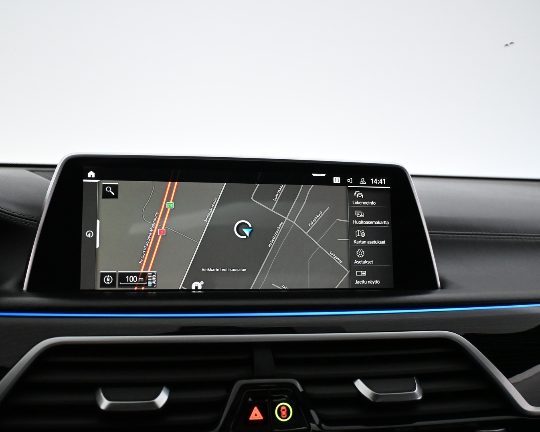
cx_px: 233
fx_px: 568
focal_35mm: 36
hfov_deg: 50.7
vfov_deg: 41.6
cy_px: 216
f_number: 4
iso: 3200
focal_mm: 21
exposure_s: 1/100
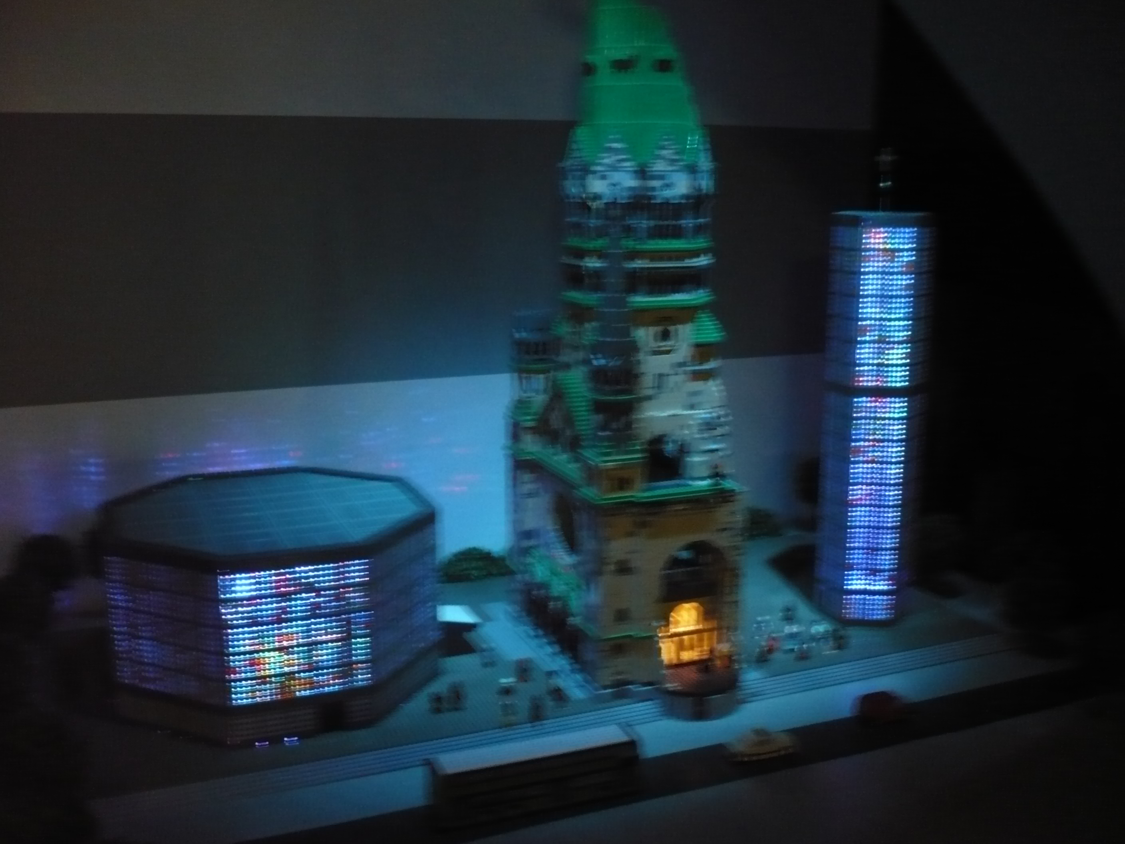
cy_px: 422
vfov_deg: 40.7
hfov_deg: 52.6
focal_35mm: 35
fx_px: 1137
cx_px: 562
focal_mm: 5.8
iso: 400
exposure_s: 1/4
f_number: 2.8
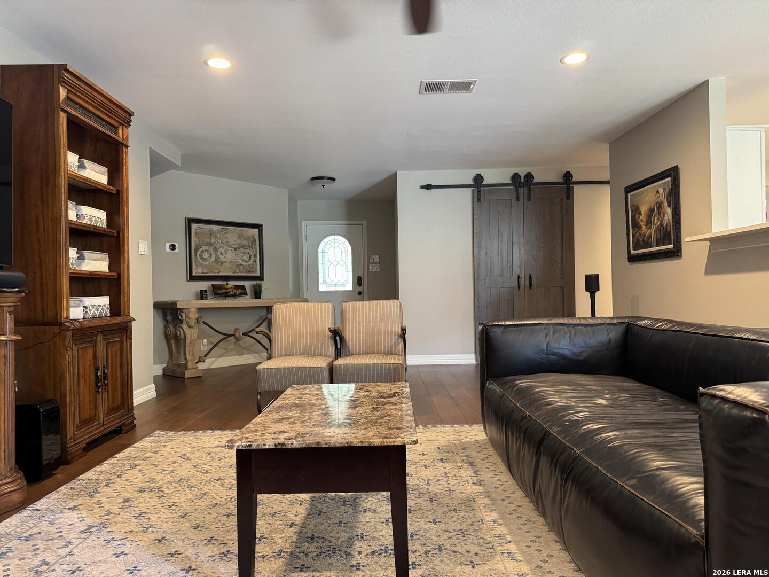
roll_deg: +1.4
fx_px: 533
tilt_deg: +0.5
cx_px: 384
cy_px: 288
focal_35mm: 24
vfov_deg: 56.8
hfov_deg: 71.6
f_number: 1.78
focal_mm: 6.76
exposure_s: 1/60
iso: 400
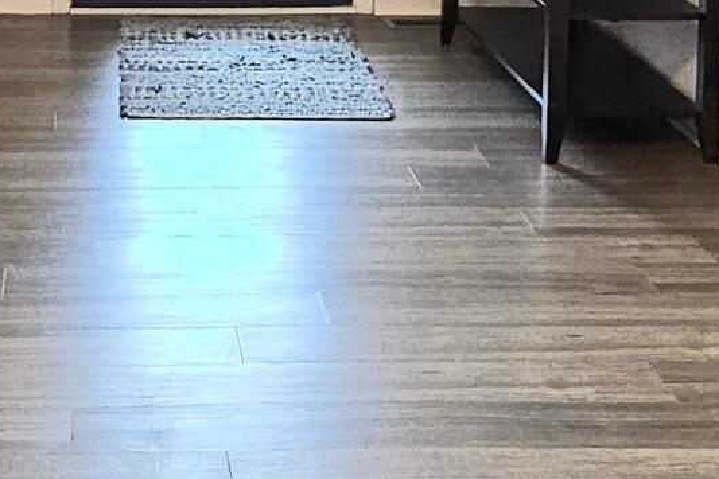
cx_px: 202
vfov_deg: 16.2
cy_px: -274
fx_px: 1518
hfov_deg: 26.4
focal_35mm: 76
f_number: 2.2
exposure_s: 1/60.2
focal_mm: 2.2
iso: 250
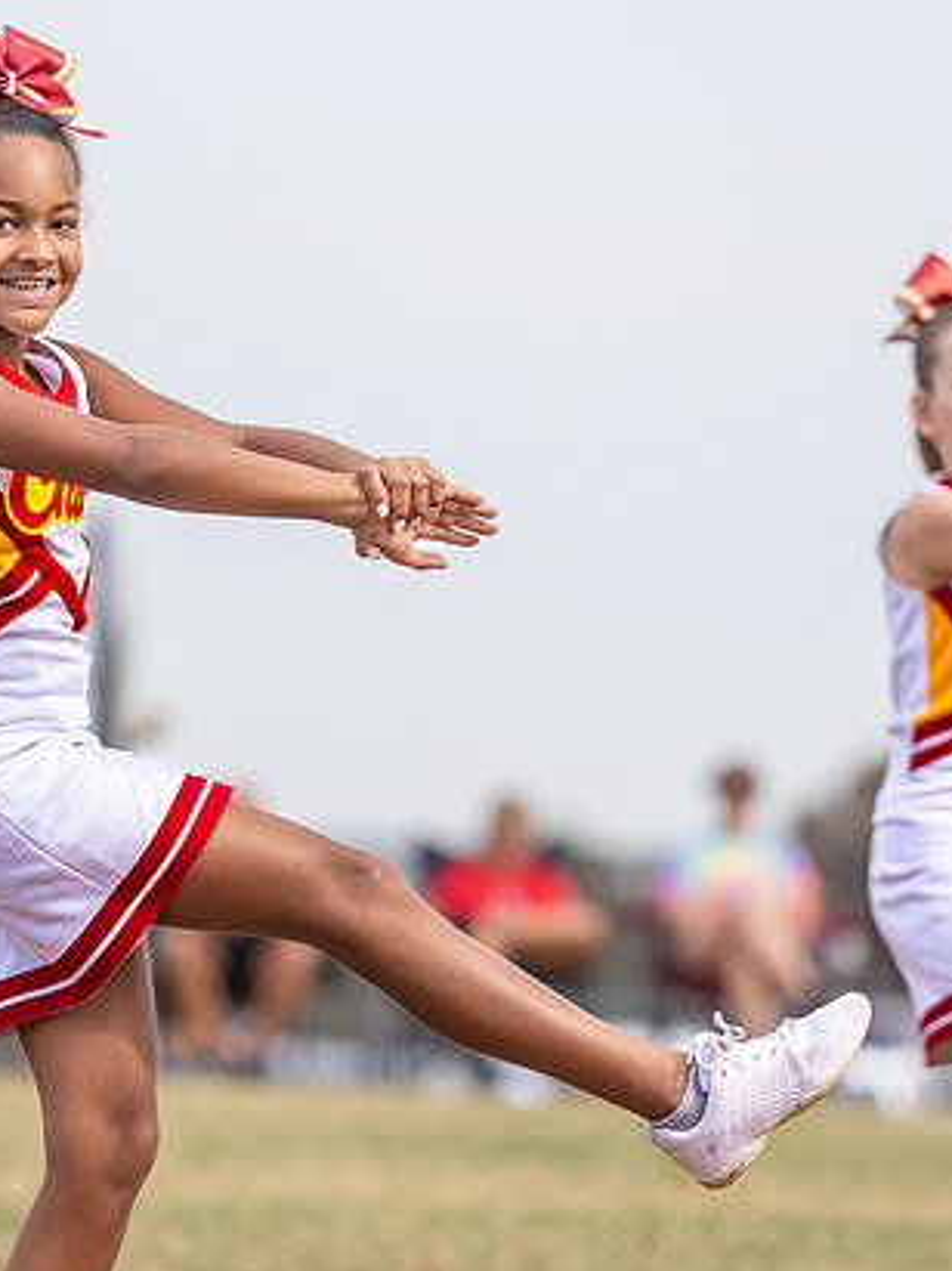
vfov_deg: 4.8
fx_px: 15262
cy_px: 641
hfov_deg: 3.6
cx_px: 82
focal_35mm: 416
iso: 160
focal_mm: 157
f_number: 2.8
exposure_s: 1/1600
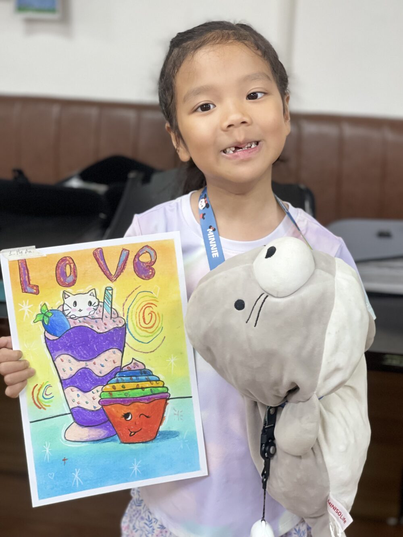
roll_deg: -2.4
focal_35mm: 64
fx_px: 993
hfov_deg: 22.9
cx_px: 202
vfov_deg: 30.3
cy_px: 268
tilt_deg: -14.8
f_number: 2.2
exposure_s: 1/100
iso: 250
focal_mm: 7.5
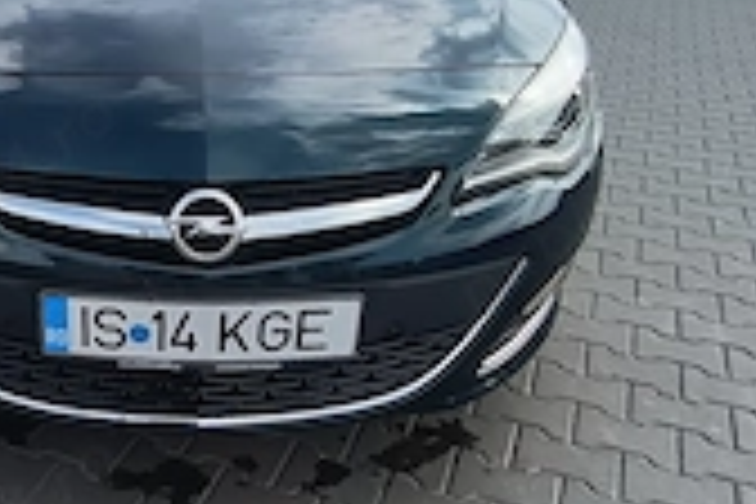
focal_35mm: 42
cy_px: 279
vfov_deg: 31.9
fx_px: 882
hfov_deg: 43.7
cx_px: 126
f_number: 2.2
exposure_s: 1/437
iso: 101
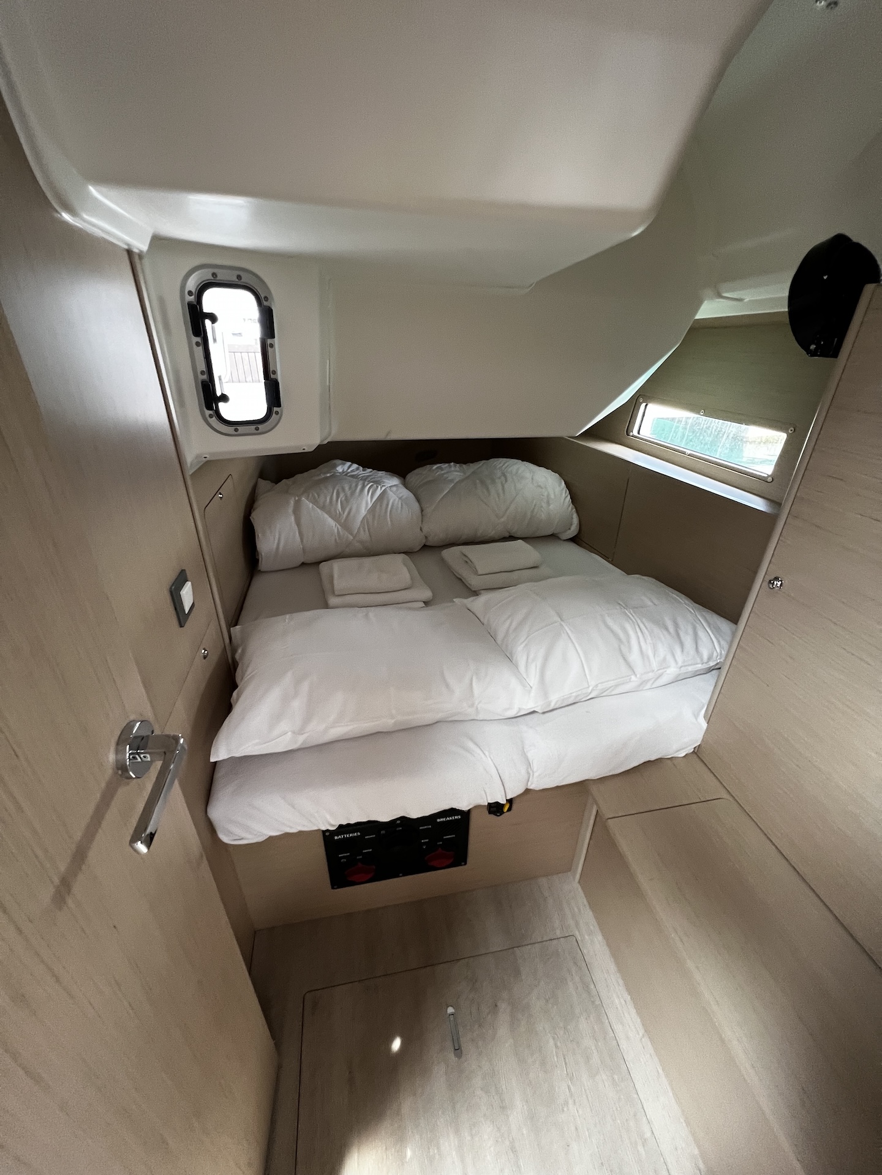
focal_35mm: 13
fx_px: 442
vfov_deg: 106.2
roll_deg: -0.7
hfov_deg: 89.9
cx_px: 441
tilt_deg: -28.1
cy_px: 588
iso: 250
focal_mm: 1.57
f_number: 1.8
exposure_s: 1/99
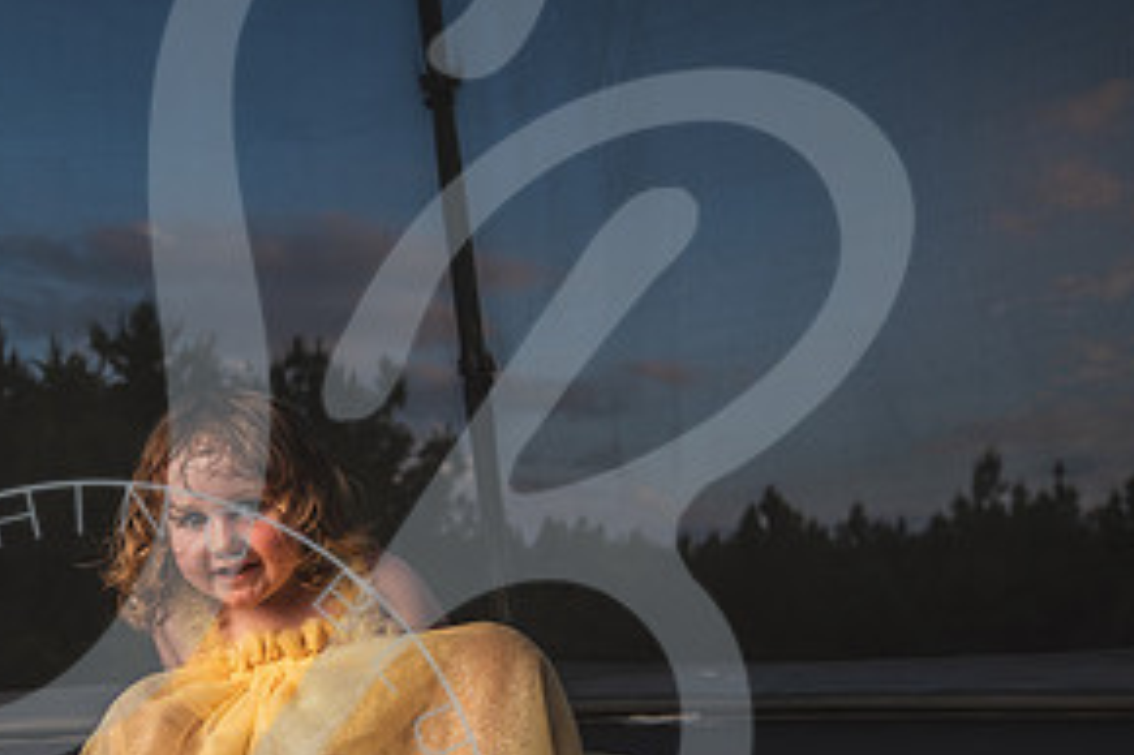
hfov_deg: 51.1
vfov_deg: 36.1
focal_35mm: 36
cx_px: 293
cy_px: 554
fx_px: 1133
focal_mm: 18
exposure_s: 1/800
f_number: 2.8
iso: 100
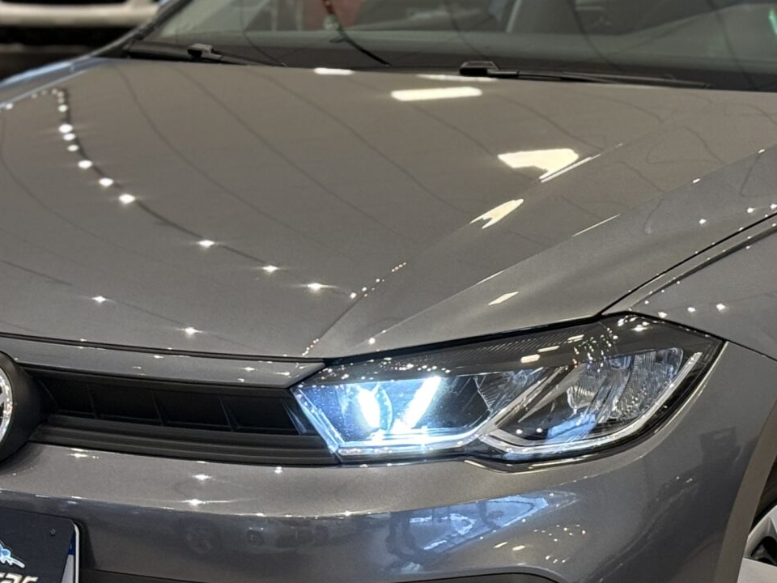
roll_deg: -0.2
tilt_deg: -5.6
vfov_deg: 11.6
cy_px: 217
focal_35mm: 128
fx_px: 2873
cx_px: 574
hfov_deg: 15.3
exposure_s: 1/60
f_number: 1.78
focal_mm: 6.76
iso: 200
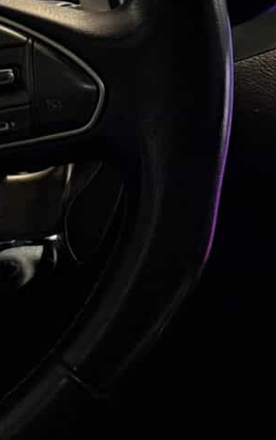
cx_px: 735
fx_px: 1622
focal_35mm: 135
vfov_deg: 15.2
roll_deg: -1.1
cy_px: 19
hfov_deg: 8.6
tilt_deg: -10.0
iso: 400
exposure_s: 1/50
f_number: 1.78
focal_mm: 6.76
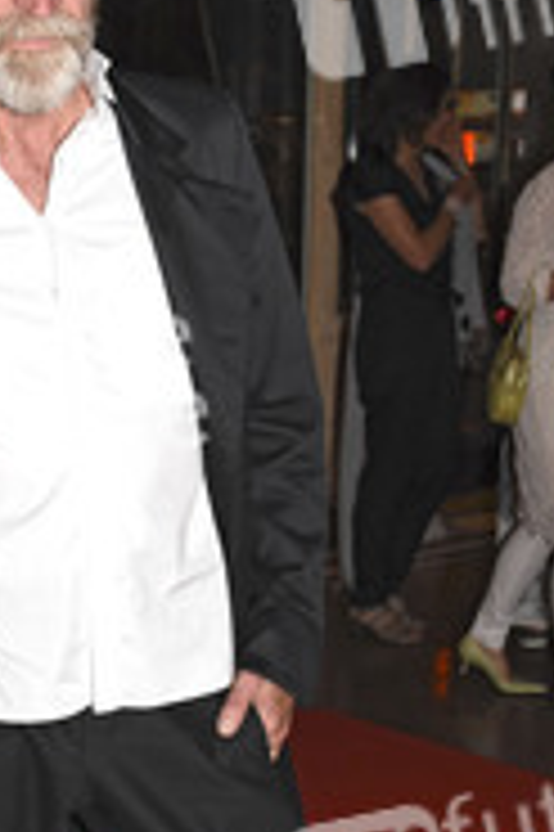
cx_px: 110
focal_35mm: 78
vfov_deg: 25.6
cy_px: 648
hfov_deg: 17.3
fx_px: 1804
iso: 1600
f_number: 5.6
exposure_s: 1/250
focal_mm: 24
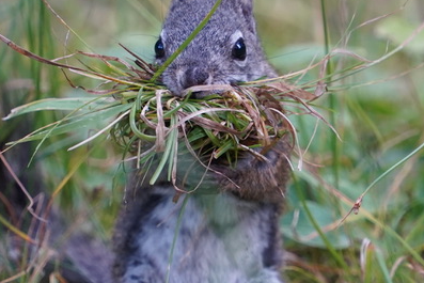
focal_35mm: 547
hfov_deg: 3.8
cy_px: 157
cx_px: 206
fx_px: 6444
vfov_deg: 2.5
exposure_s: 1/250
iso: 1600
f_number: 5.6
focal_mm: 200
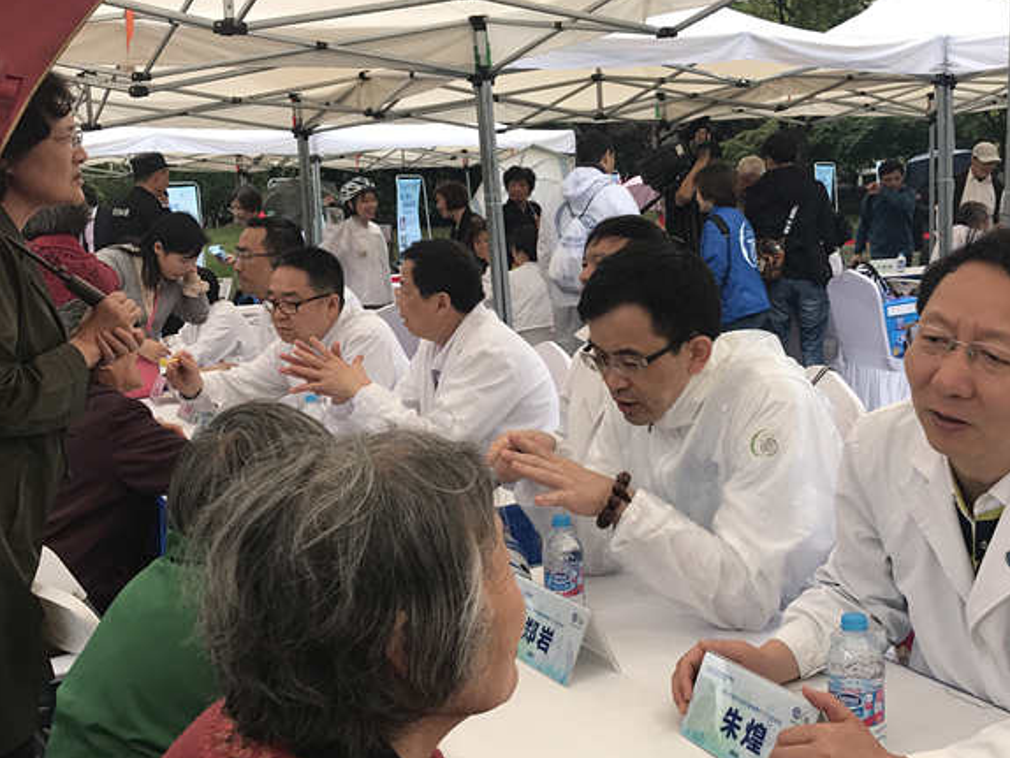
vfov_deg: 36.8
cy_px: 362
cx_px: 577
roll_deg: +2.5
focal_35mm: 39
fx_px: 1138
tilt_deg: -8.0
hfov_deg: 47.7
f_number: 1.8
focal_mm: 3.99
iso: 20
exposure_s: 1/491
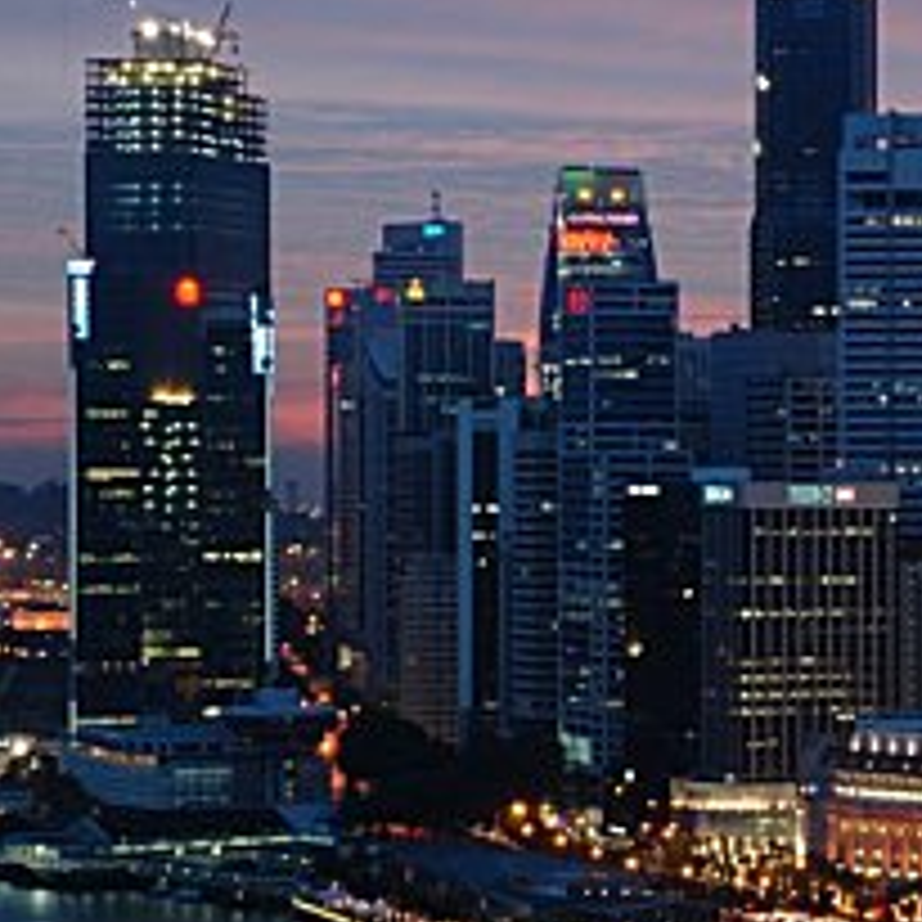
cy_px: 515
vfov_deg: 12.7
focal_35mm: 137
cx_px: 1043
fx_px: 4128
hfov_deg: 12.5
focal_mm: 44
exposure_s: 10
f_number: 22
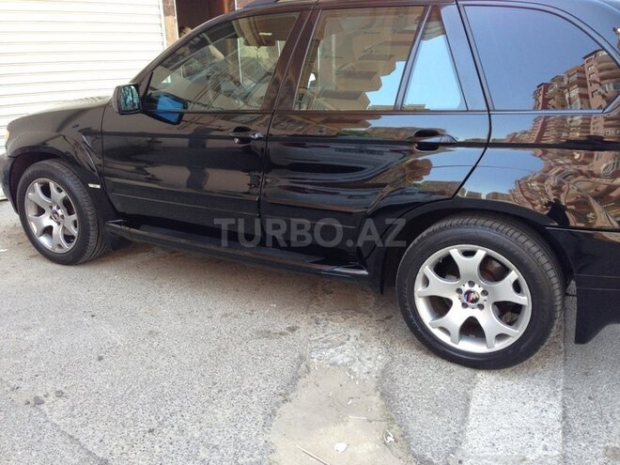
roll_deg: +0.6
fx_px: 591
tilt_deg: -17.2
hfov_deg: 55.4
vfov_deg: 42.9
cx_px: 310
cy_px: 232
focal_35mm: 33
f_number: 2.4
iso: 64
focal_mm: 4.12
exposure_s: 1/120
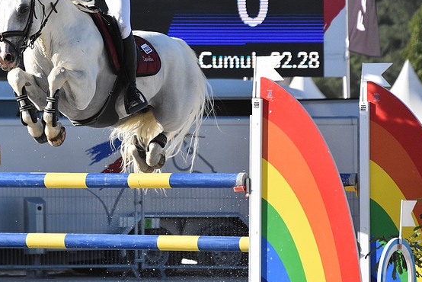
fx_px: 5170
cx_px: 107
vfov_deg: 3.1
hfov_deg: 4.7
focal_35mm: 441
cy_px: 84
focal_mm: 185
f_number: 5.6
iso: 2000
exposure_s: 1/6400
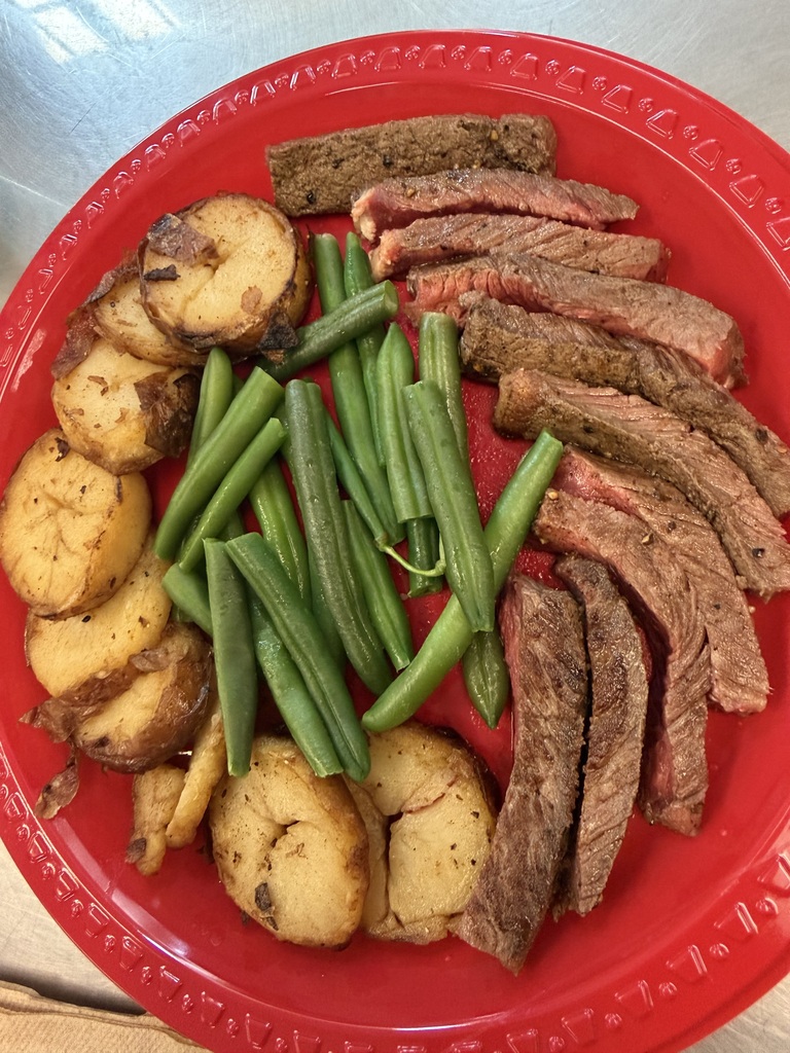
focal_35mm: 24
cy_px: 526
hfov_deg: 56.8
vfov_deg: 71.6
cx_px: 395
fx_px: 730
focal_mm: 2.22
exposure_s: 1/60
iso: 640
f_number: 2.2
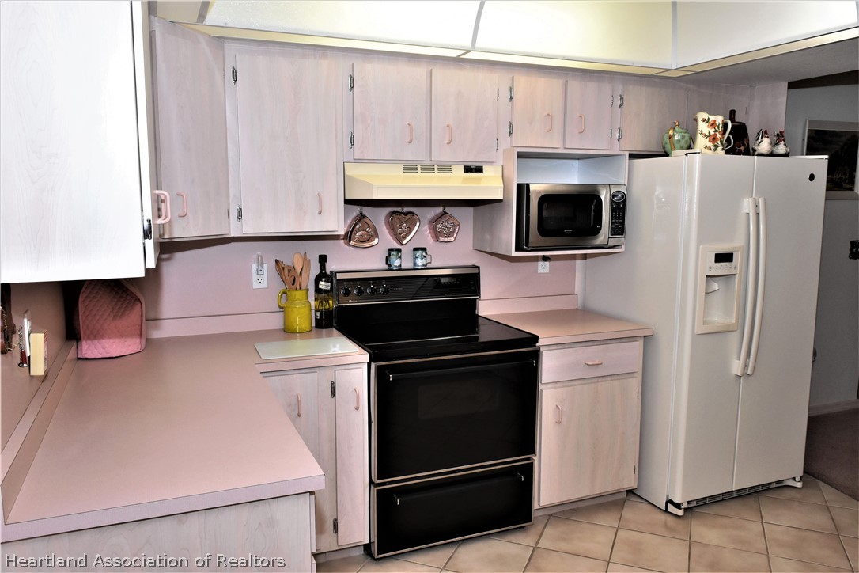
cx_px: 430
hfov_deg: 67.4
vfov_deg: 47.9
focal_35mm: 27
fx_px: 644
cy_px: 286
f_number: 8
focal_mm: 18
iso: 1250
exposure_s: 1/200
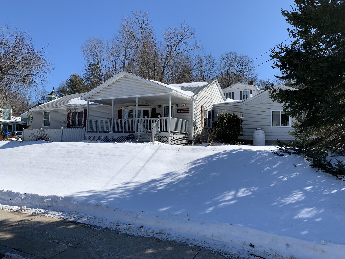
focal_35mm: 26
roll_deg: -1.5
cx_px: 172
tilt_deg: +4.8
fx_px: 259
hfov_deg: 67.3
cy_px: 130
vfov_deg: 53.1
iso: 25
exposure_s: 1/3086
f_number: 1.8
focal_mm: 4.25
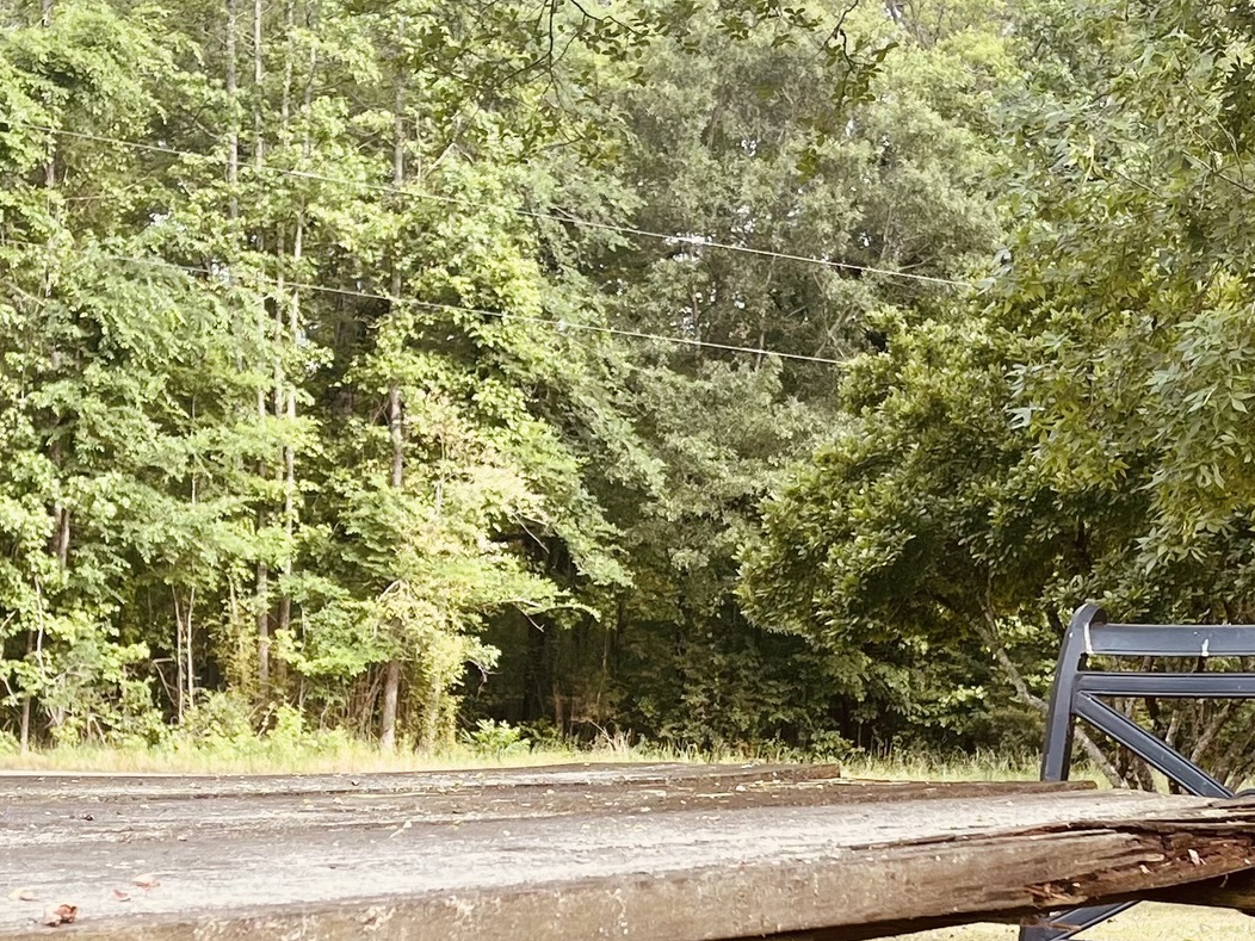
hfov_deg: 26.7
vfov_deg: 20.0
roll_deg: -1.5
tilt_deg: -1.8
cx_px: 664
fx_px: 2647
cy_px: 719
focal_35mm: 73
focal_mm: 5.1
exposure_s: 1/317
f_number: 1.6
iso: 32
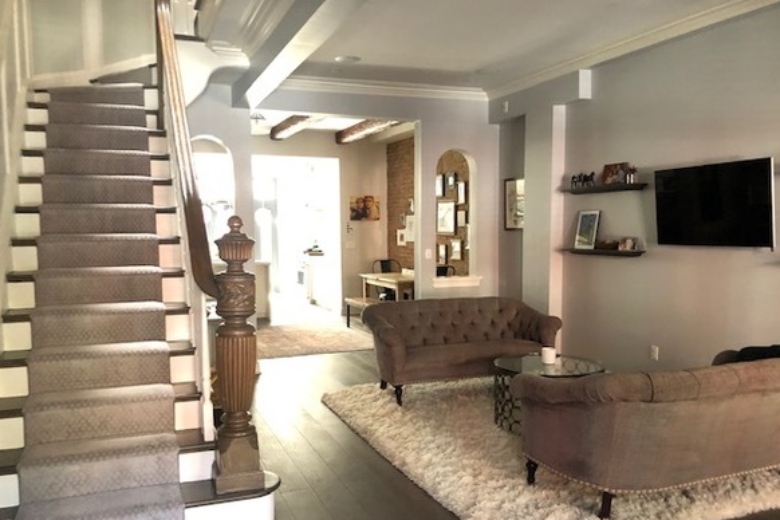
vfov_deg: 43.5
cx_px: 397
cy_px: 289
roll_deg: +1.0
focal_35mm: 30
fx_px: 650
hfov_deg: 61.9
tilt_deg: -6.0
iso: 100
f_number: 1.8
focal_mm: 3.99
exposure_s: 1/4
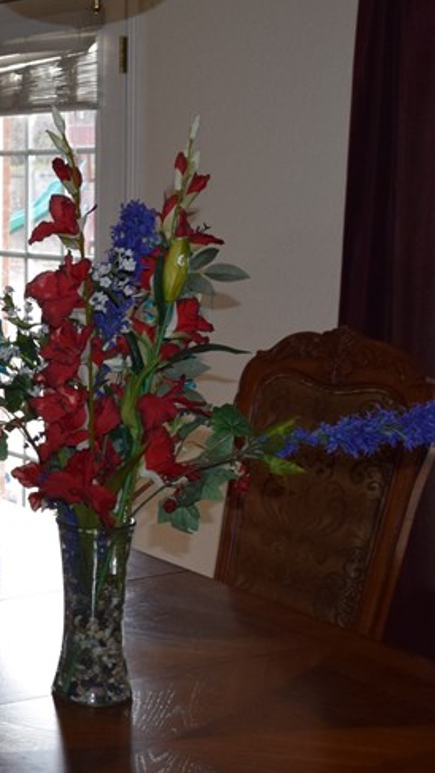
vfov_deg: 30.1
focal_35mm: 70
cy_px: 313
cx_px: -324
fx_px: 1435
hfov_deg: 15.2
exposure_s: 1/125
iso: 800
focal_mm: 20
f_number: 5.6
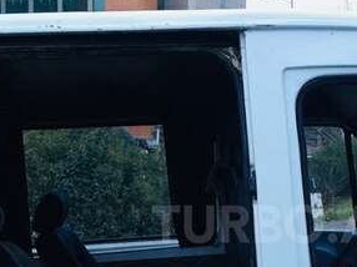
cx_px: 280
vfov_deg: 21.5
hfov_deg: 28.4
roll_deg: -2.4
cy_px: 224
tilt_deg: -5.0
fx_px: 690
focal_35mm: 67
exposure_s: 1/33
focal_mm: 4.15
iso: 160
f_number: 2.2
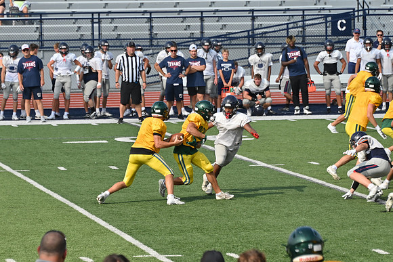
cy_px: 131
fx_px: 3112
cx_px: 196
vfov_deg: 4.8
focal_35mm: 285
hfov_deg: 7.2
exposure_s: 1/800
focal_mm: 190
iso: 125
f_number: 5.6
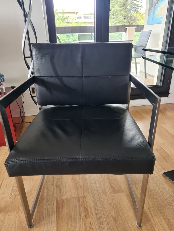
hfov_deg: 53.1
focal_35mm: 26
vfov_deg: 67.3
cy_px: 116
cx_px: 87
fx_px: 174
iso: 250
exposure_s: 1/100
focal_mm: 5.4
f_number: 1.8
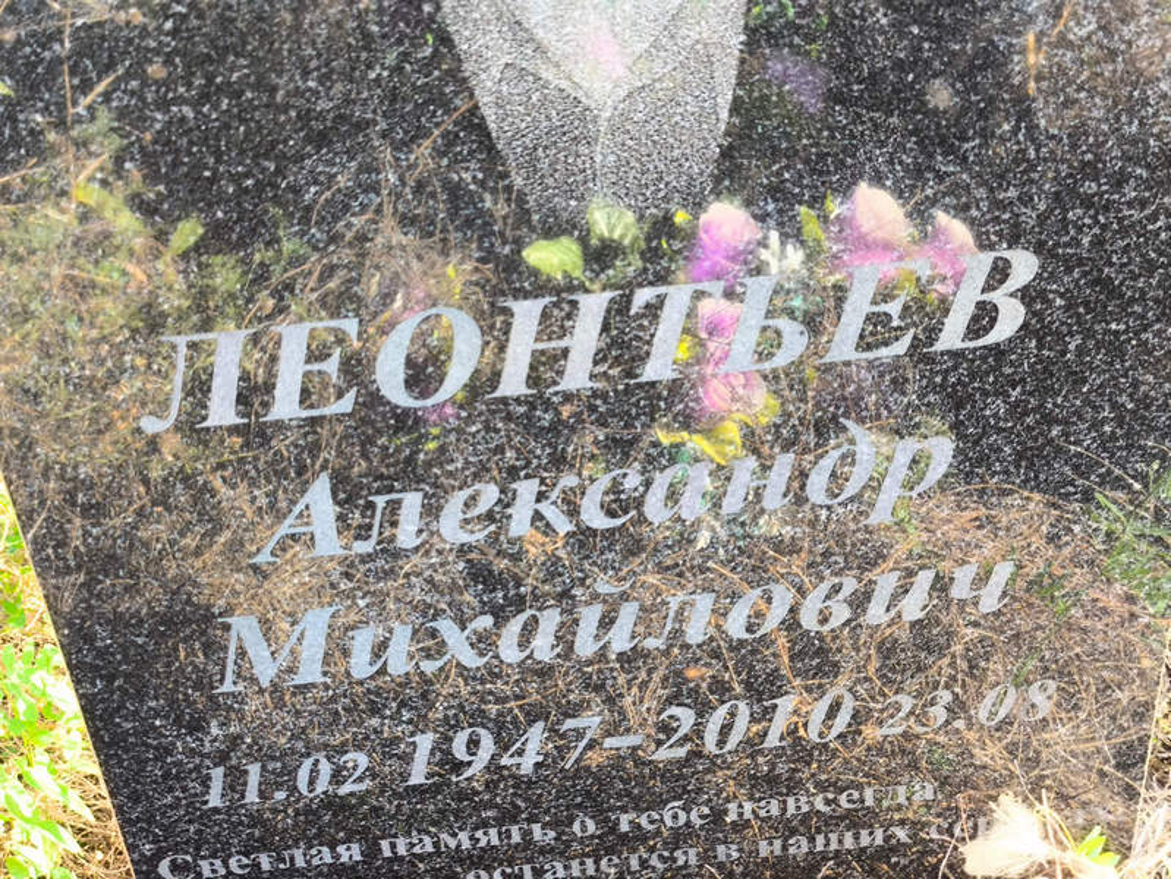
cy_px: 440
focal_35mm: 50
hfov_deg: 38.2
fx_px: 1692
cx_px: 586
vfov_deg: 29.1
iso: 80
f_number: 1.7
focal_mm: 4.71
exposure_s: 1/100
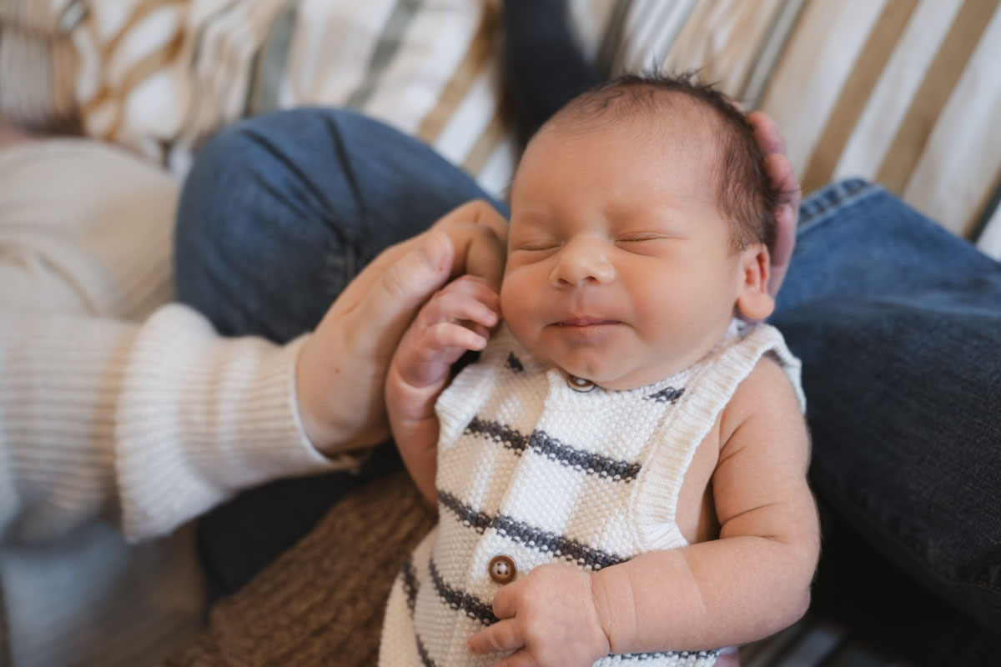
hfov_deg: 55.8
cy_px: 334
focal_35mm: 34
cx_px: 500
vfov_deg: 38.9
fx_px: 945
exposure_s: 1/250
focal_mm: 34
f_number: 3.5
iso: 5000
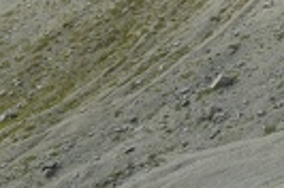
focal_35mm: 227
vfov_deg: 5.9
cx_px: 675
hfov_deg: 8.4
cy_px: -190
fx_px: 1787
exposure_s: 1/500
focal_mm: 38
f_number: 10
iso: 320
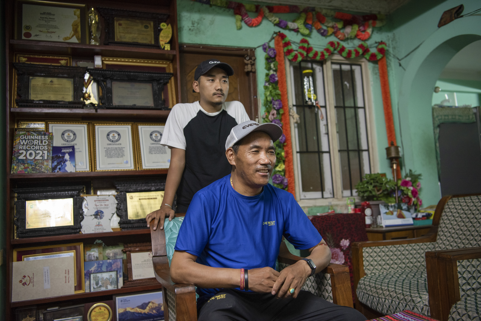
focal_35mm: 32
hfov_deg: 58.7
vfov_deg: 41.1
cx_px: 240
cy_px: 160
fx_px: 428
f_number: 2.8
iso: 1600
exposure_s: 1/40
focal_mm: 32
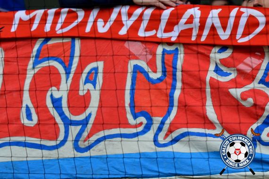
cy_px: 90
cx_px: 134
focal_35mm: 105
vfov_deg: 13.0
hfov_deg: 19.5
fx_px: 785
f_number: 2.8
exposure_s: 1/400
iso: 100
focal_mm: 70
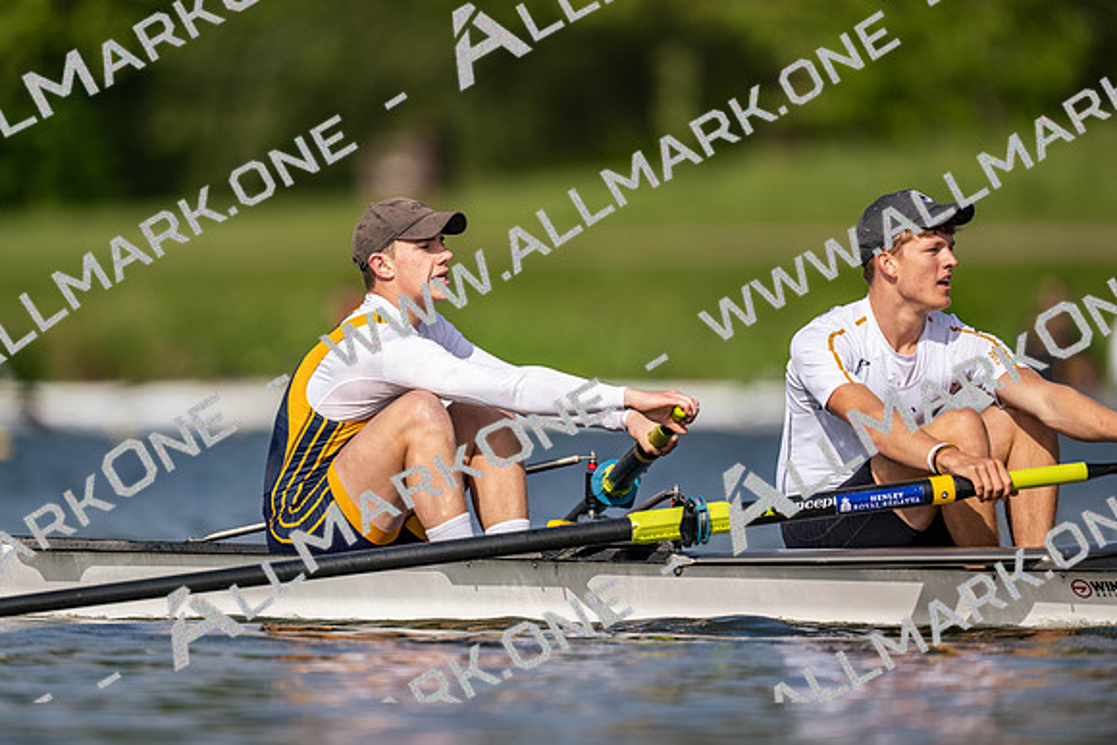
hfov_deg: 3.4
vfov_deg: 2.3
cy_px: 372
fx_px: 18620
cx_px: 558
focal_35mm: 600
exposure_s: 1/2500
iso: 180
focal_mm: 600
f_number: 4
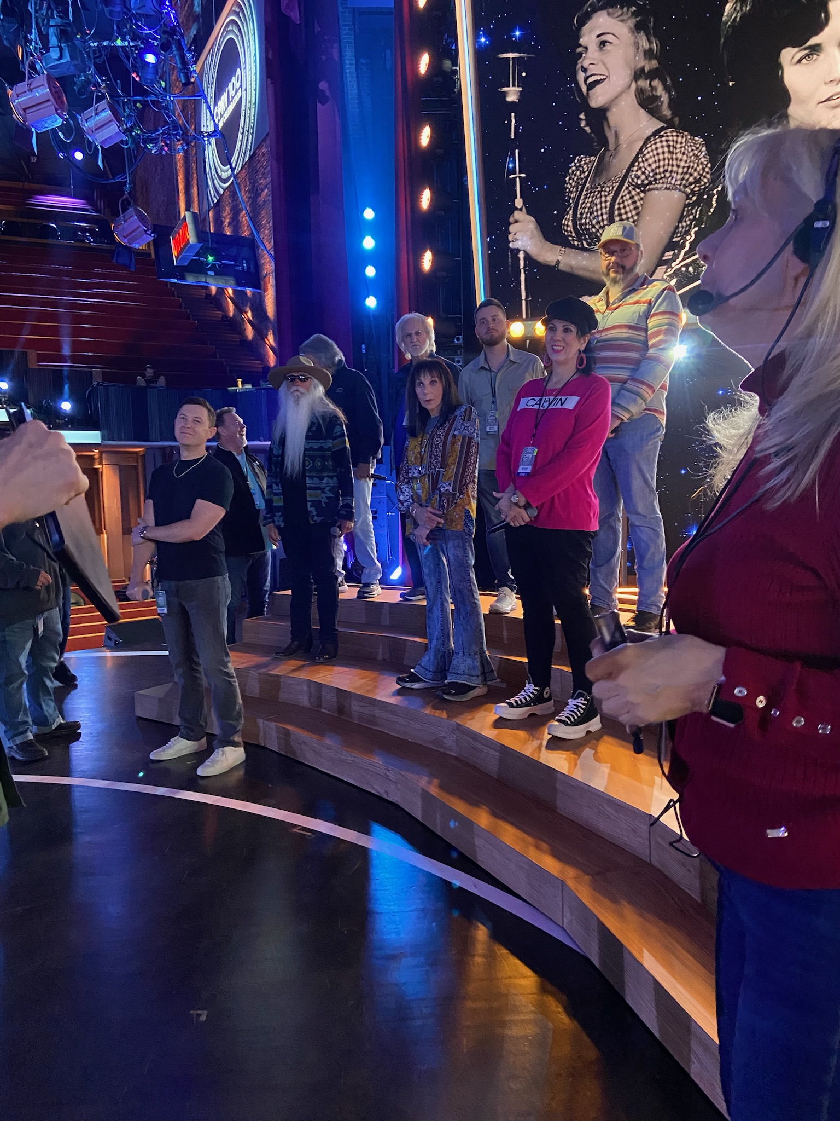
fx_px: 841
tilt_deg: -3.9
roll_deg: +0.9
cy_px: 560
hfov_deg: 53.1
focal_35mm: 26
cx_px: 420
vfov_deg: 67.3
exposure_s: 1/30
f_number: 1.8
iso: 800
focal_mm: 4.25
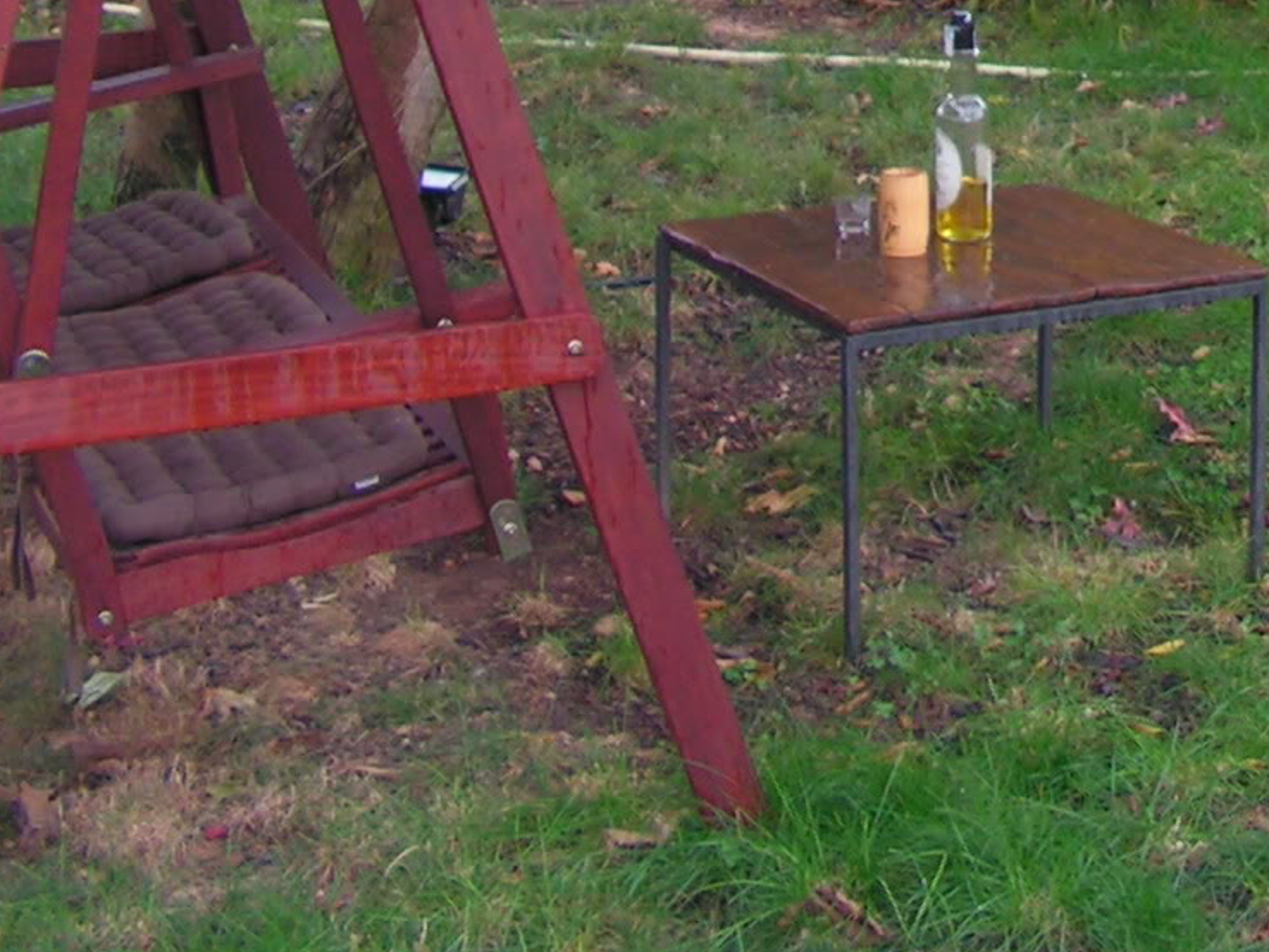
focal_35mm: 100
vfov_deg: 14.1
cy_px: -332
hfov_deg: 18.7
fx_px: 3667
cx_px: 1493
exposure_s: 1/40
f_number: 3.2
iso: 100
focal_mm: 6
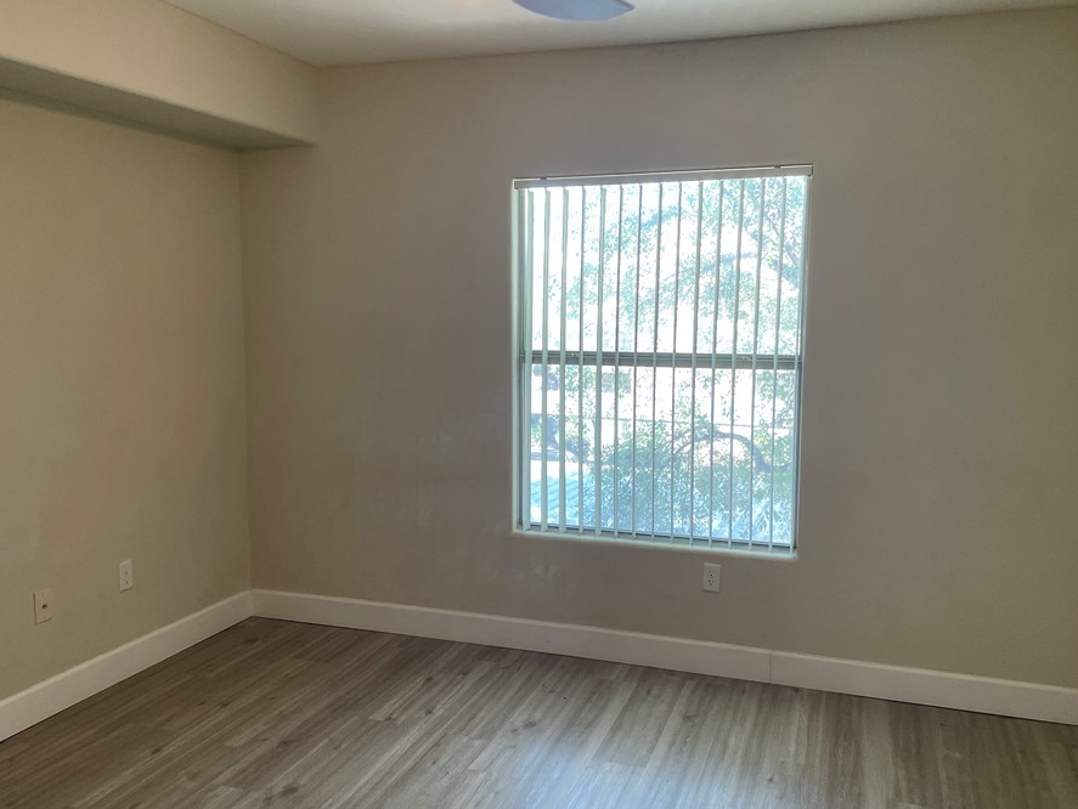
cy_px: 406
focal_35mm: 30
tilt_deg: -6.5
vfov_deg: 46.8
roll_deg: -0.4
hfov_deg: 59.9
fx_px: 935
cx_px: 543
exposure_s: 1/120
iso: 80
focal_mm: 4.2
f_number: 1.6
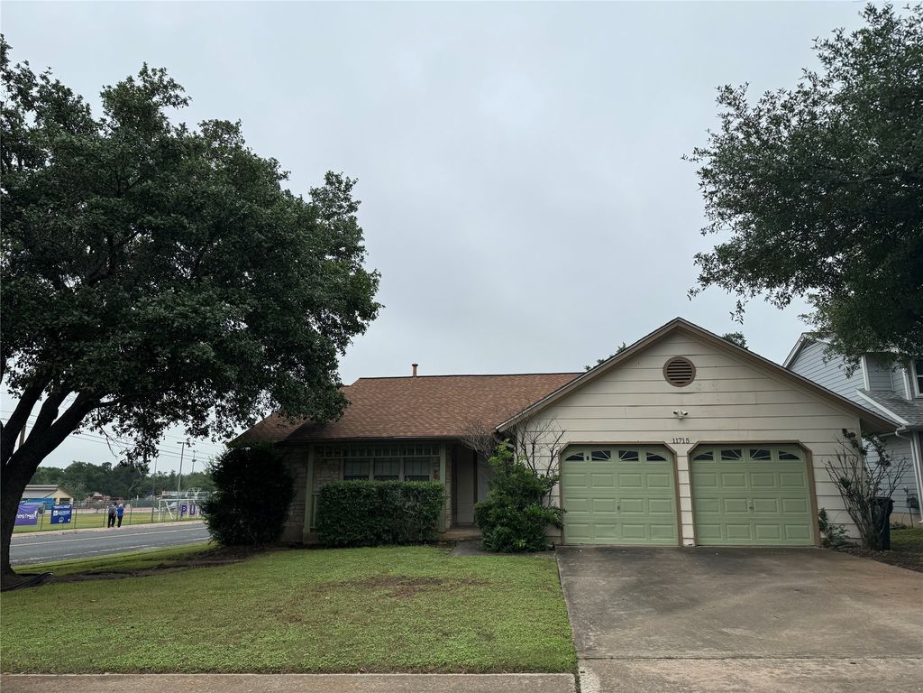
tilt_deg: +12.8
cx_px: 462
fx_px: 640
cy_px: 346
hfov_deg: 71.6
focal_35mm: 24
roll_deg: -0.4
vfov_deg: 56.8
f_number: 1.78
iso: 80
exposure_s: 1/1678
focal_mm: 6.76
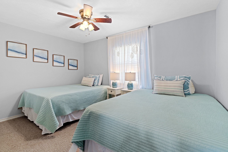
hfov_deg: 96.7
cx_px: 114
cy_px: 76
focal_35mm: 16
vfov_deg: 73.7
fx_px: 101
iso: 100
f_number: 2.8
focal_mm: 16
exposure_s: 1/3
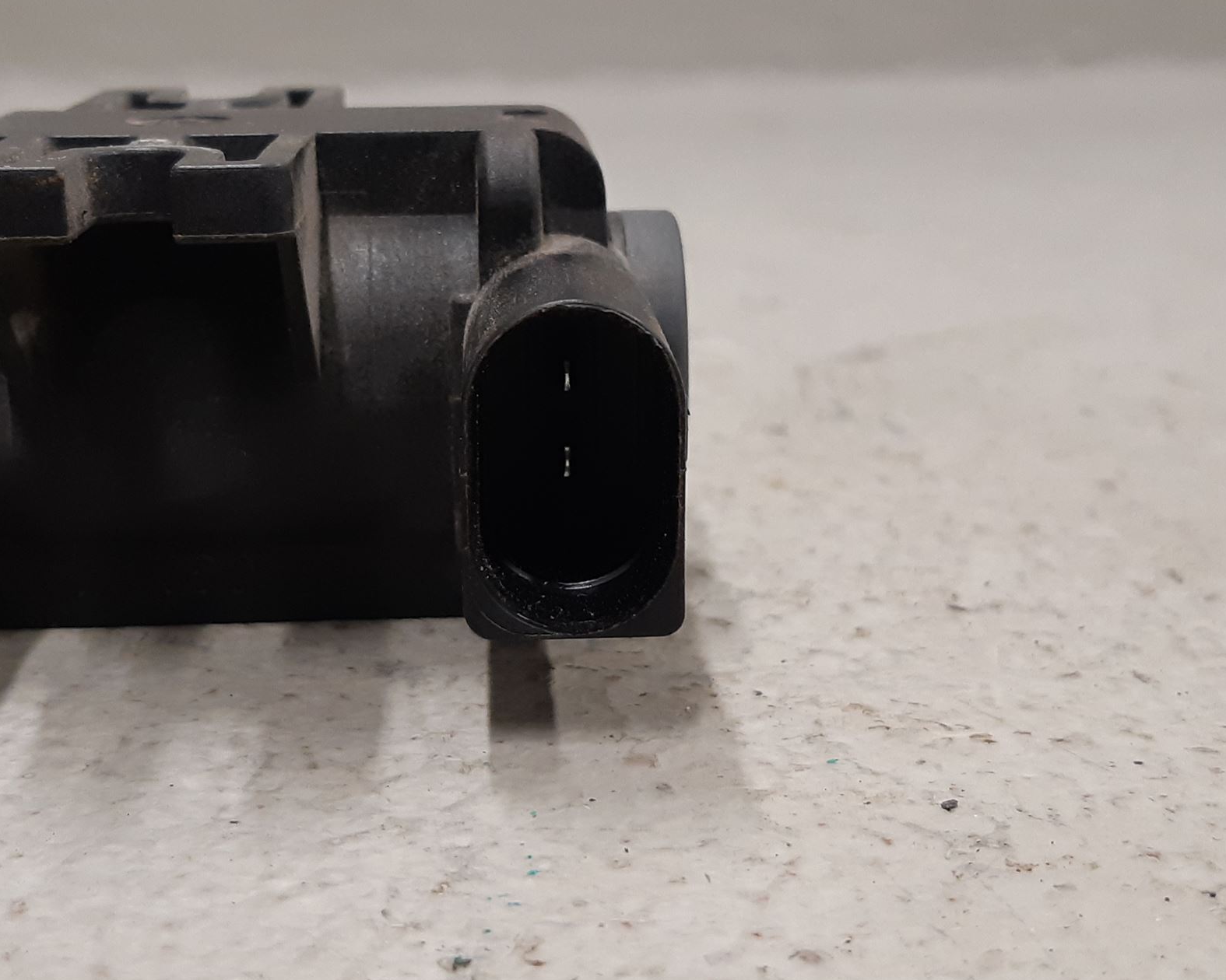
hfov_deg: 54.1
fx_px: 1197
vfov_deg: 44.4
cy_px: 417
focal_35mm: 33
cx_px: 546
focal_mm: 3.93
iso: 160
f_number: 1.7
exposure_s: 1/50
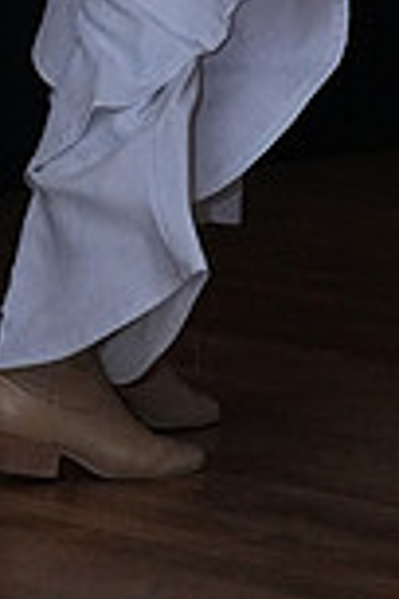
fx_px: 6433
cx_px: 194
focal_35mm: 387
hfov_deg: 3.6
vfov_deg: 5.3
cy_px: -274
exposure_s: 1/200
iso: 5000
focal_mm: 68
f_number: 7.1
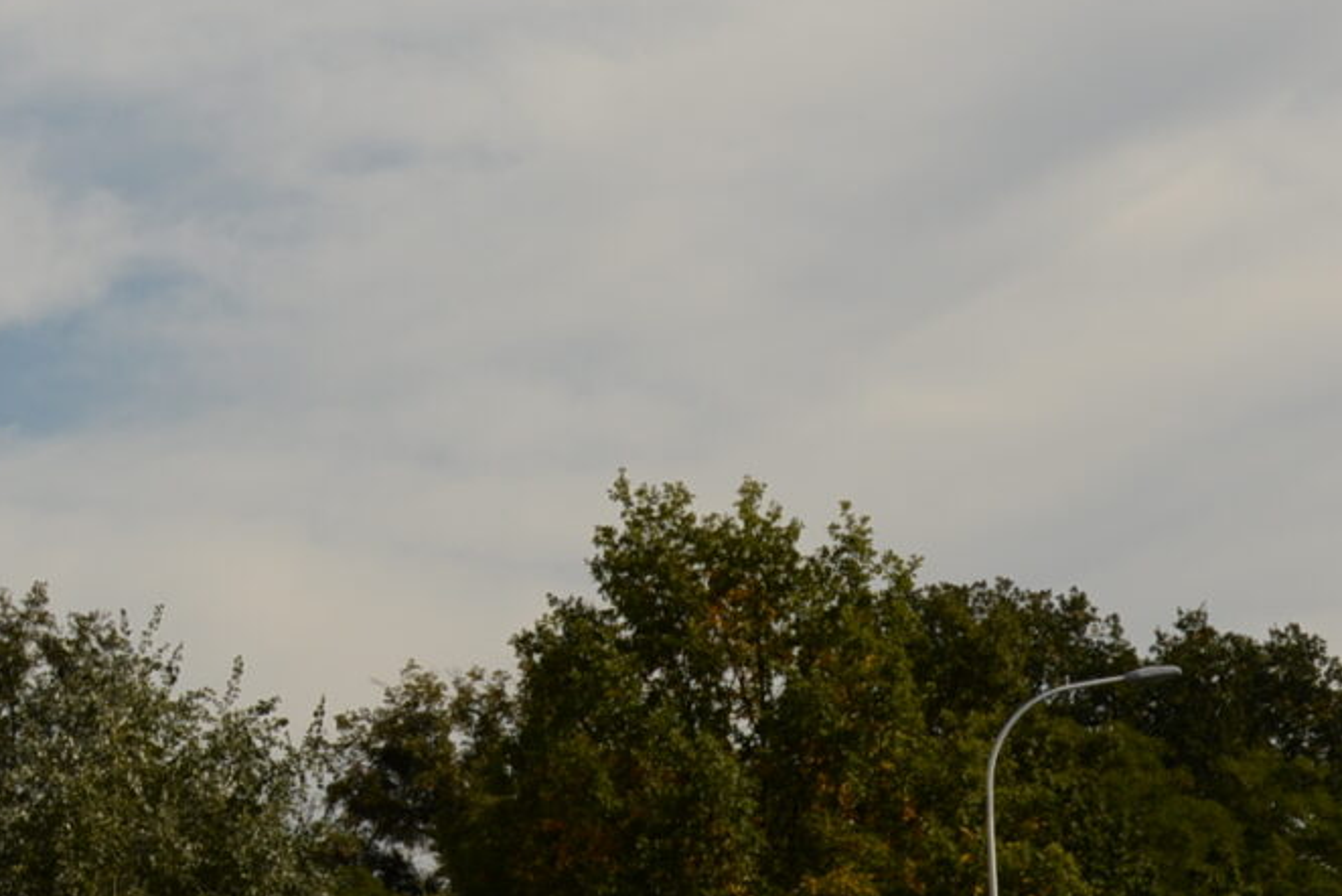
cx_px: -440
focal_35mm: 147
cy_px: 198
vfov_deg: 9.3
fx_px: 5482
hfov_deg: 13.4
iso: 100
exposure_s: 1/320
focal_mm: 38
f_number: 10
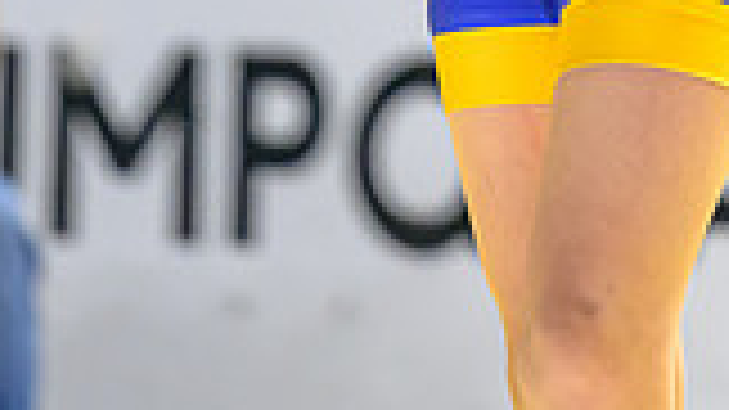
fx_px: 16831
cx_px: 643
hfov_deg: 2.5
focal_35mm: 871
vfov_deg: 1.4
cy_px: -704
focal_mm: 175
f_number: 2.8
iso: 4500
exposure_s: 1/800
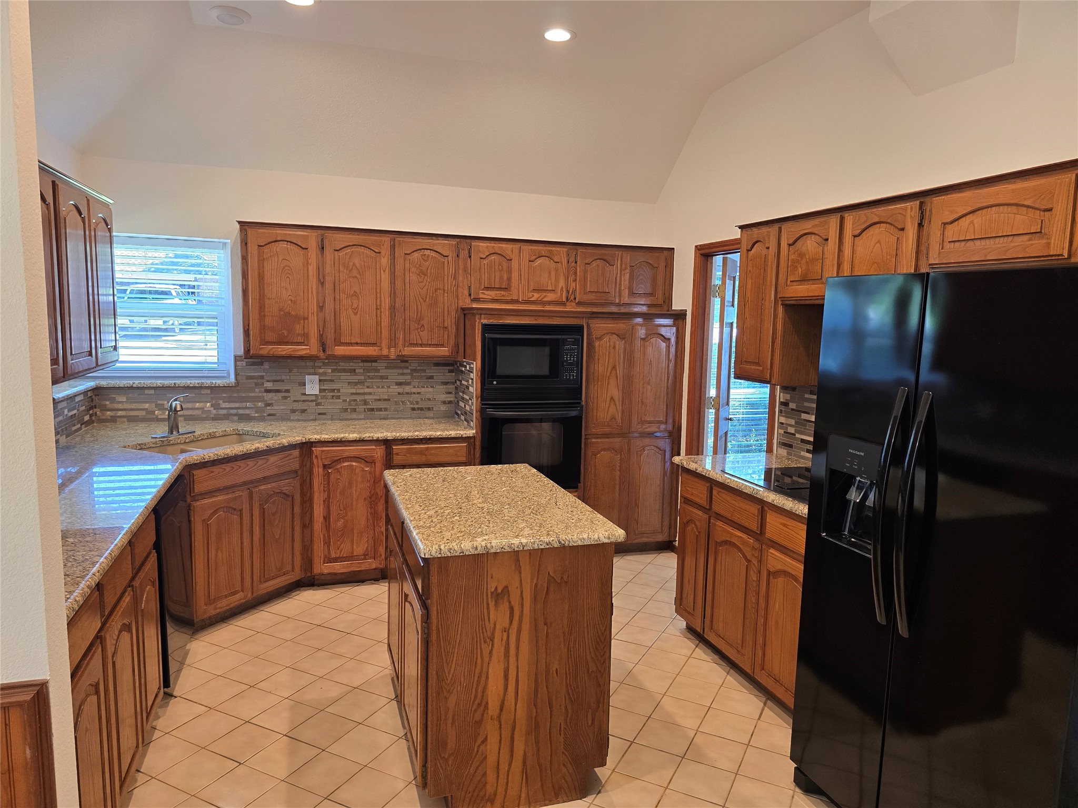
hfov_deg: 73.9
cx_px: 539
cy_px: 404
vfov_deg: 58.9
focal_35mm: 23
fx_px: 716
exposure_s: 1/120
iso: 160
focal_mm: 6.3
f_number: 1.7
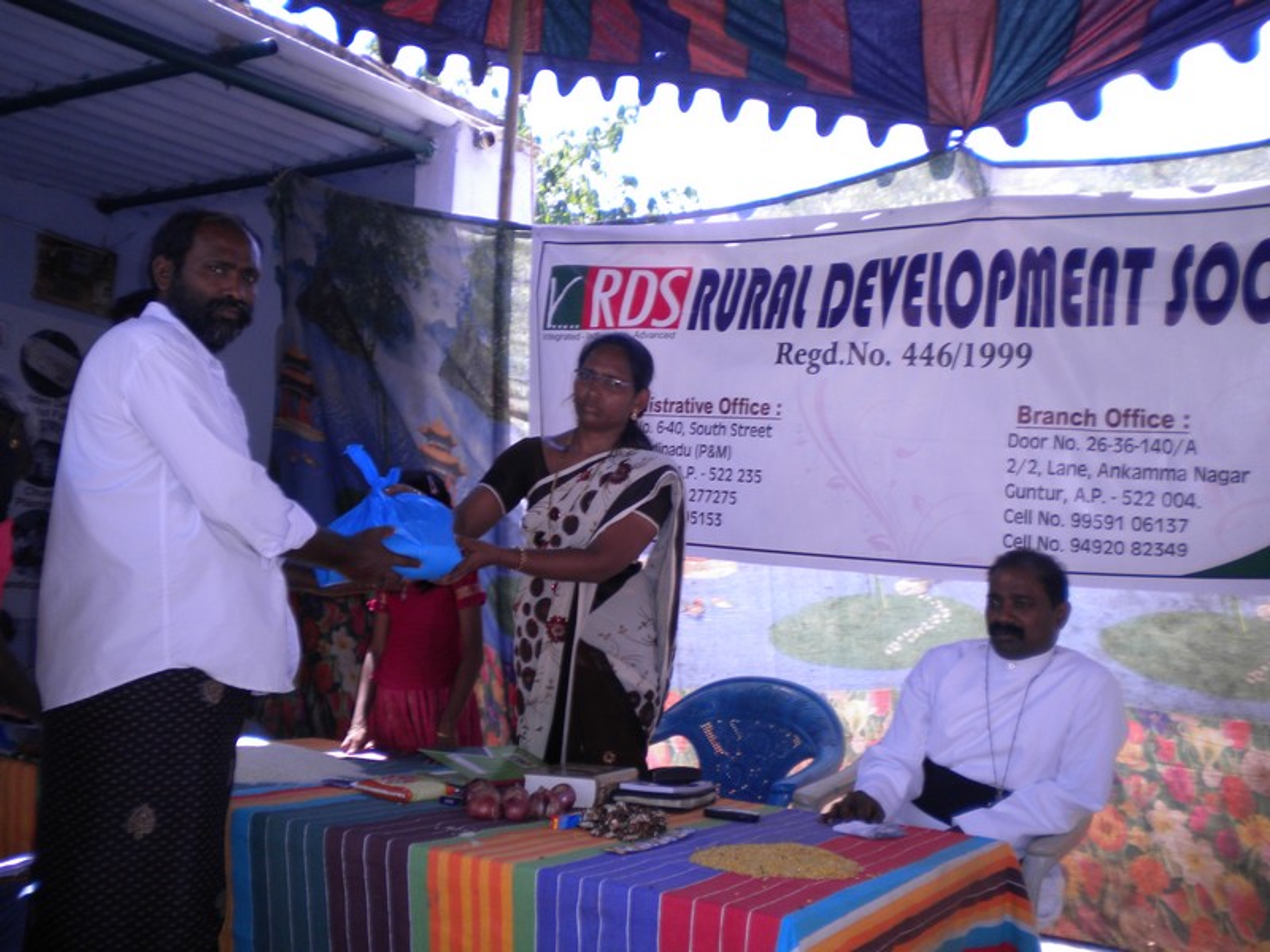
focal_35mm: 35
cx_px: 635
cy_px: 476
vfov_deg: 40.7
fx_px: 1284
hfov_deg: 52.6
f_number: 3.1
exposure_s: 1/205
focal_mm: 6.3
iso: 80
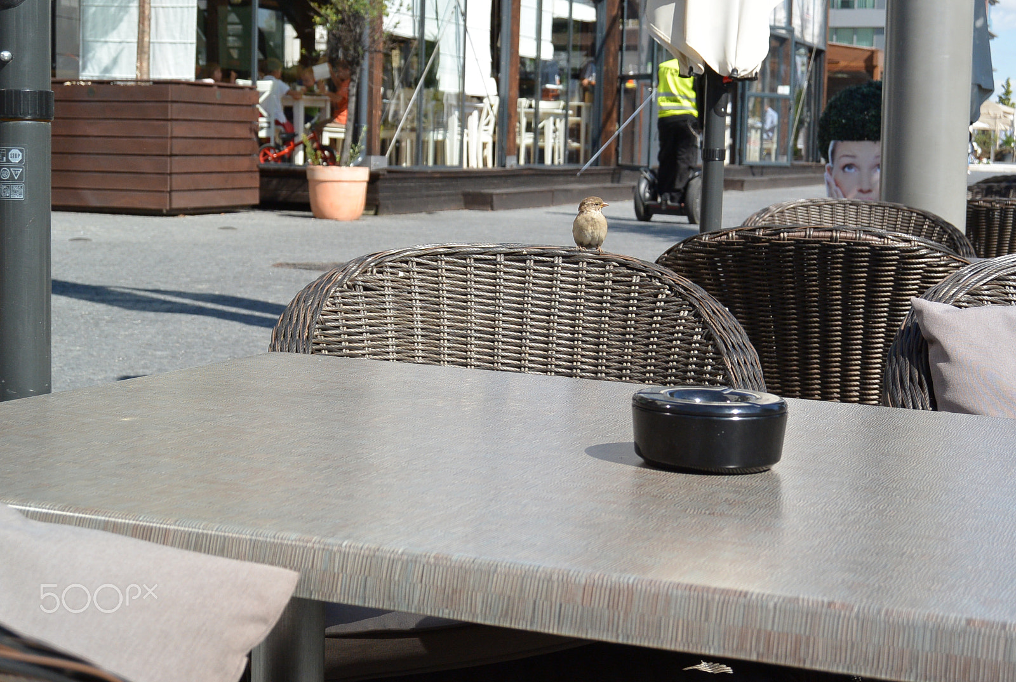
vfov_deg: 21.0
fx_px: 1838
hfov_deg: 30.9
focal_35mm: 65
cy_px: 341
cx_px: 508
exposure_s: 1/800
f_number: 5.3
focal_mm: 24.1
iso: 200
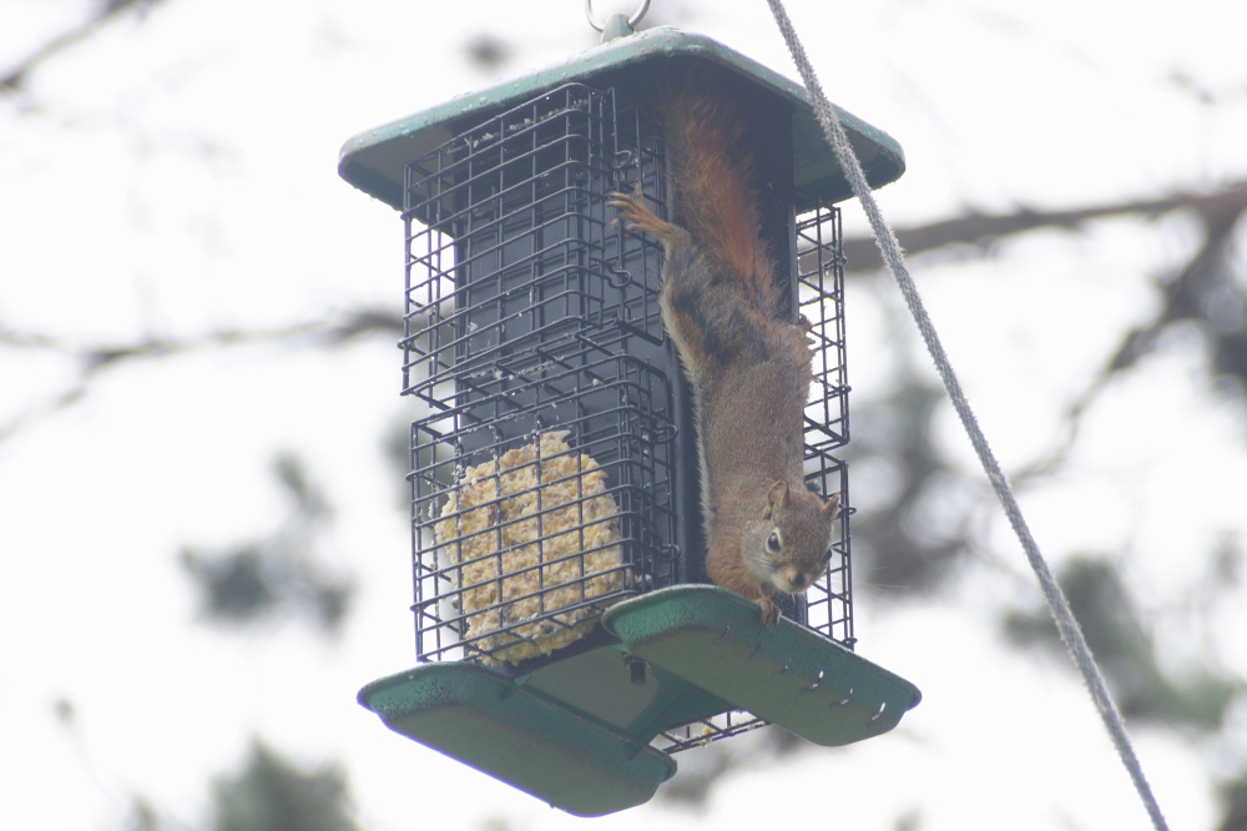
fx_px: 12985
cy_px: 416
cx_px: 624
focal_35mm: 375
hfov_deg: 5.5
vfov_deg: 3.7
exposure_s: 1/60
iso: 400
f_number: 6.3
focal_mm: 250
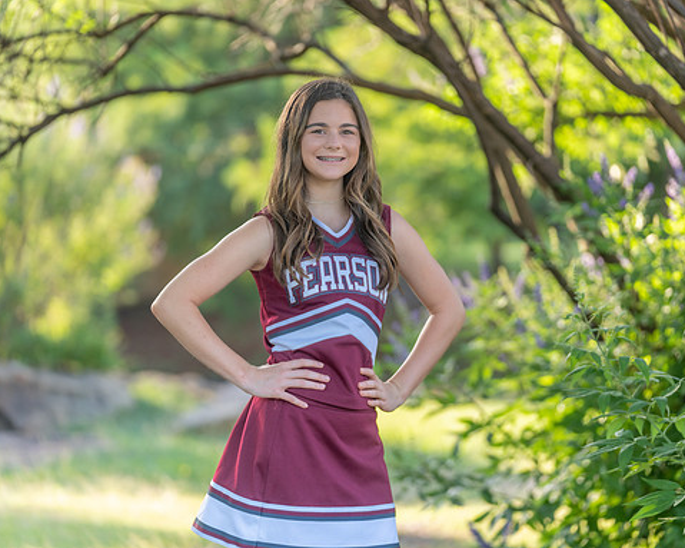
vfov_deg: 10.4
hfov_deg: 12.9
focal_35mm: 149
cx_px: 340
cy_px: 274
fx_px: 3020
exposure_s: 1/320
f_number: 2.8
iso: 320
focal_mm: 131
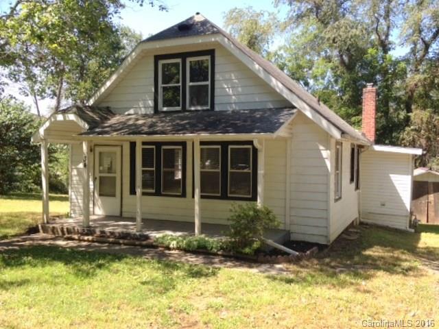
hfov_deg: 55.4
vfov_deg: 42.9
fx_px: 419
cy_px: 164
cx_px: 220
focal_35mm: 33
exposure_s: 1/371
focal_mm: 4.12
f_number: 2.4
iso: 50
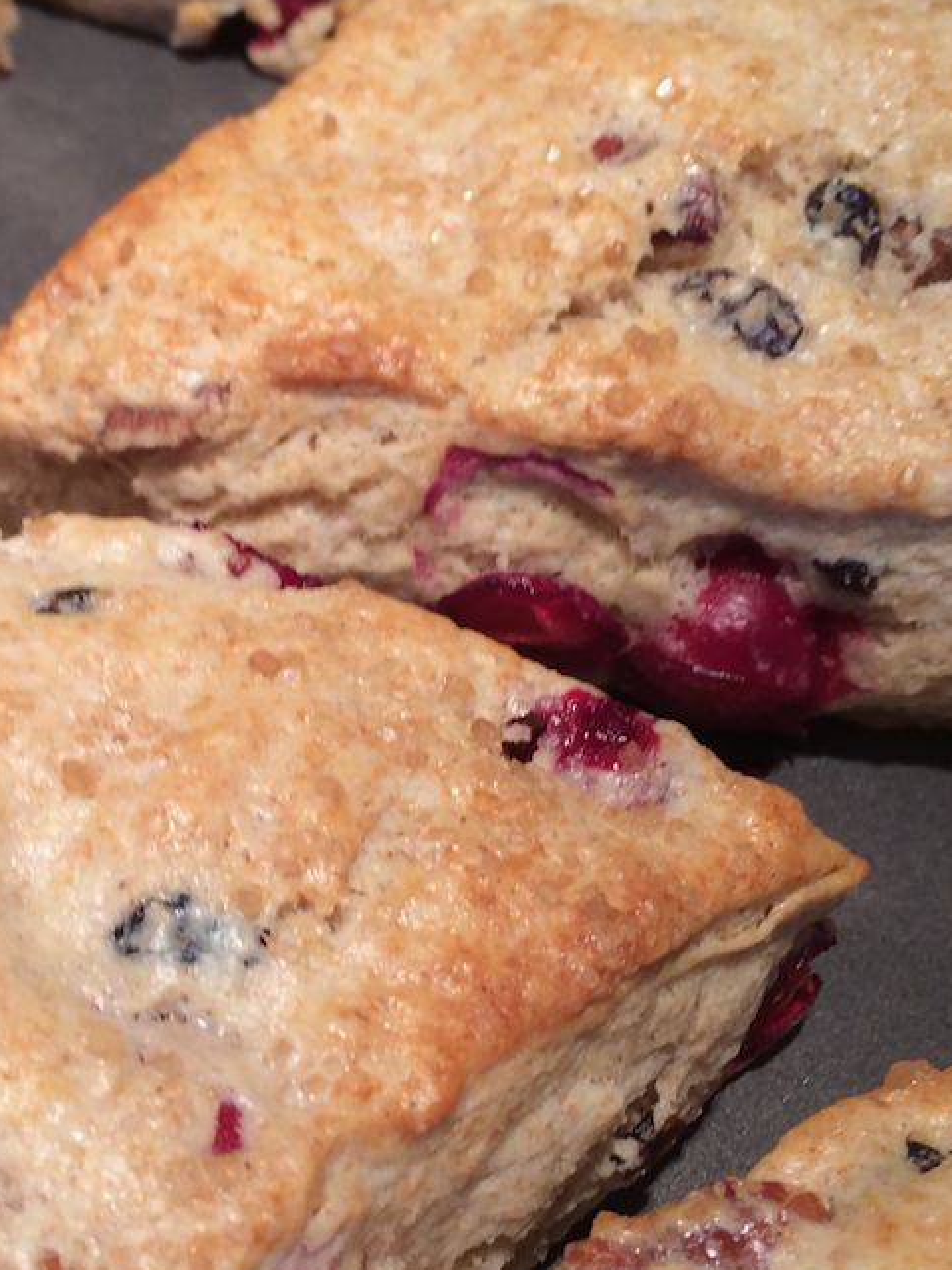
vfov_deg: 32.2
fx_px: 2200
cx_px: 212
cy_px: 661
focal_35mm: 60
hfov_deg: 24.1
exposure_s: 1/40
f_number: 2.2
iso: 40
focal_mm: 4.12
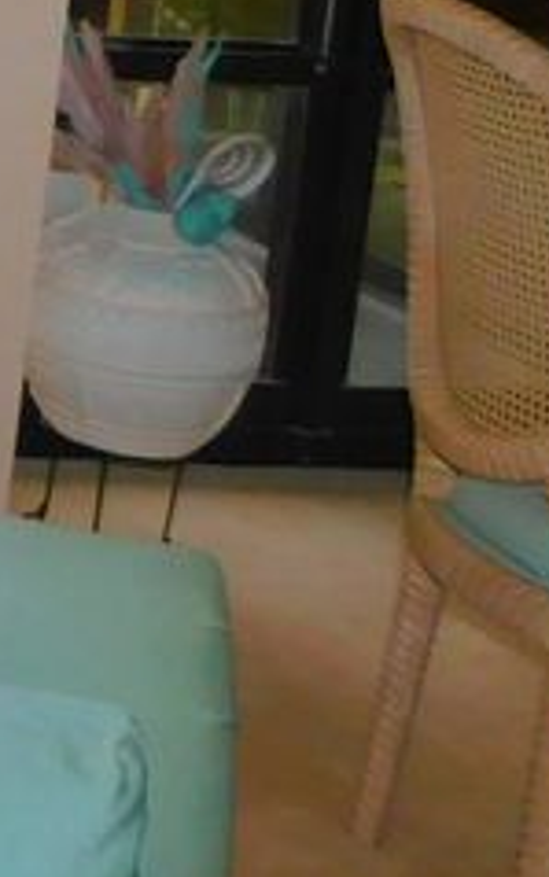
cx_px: -1282
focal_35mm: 105
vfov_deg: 18.9
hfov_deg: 9.1
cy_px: -140
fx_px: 2511
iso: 125
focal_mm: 4
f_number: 3
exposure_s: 1/160
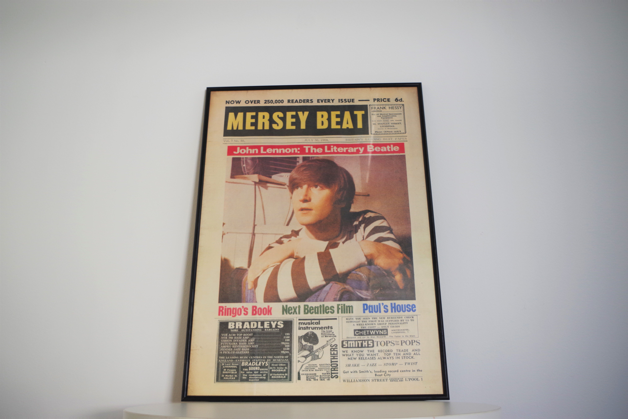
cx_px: 314
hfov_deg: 55.8
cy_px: 210
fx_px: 593
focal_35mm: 34
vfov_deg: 38.9
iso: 200
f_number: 4
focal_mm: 23.13
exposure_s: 1/60
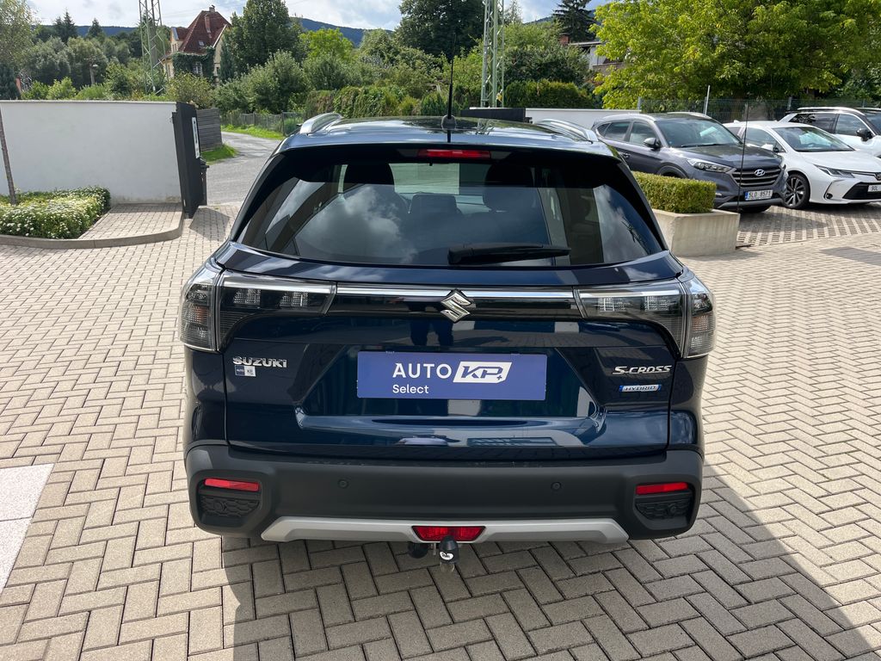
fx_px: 662
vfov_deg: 53.1
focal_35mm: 26
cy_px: 330
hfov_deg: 67.3
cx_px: 440
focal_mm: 5.1
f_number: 1.6
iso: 50
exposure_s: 1/1890
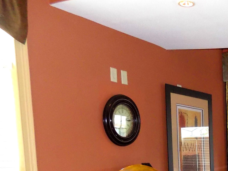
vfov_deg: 20.9
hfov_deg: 26.6
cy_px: 212
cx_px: 270
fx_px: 428
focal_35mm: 65
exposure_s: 1/30
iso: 280
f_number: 3.1
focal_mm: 4
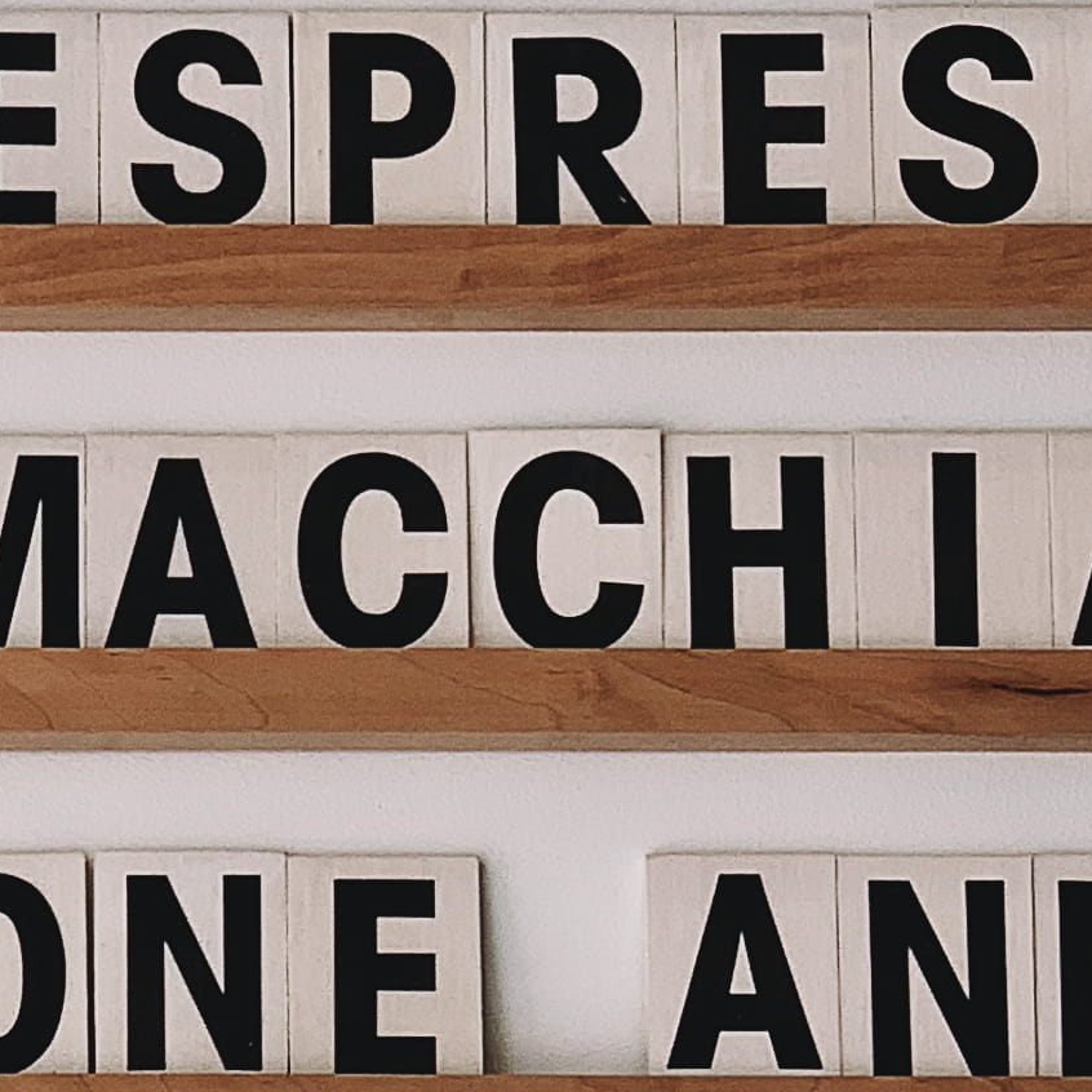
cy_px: 1712
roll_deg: +0.2
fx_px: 7816
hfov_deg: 8.0
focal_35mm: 219
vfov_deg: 7.8
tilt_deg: +8.0
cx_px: 63
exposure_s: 1/74
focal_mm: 6
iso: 16
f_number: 2.4
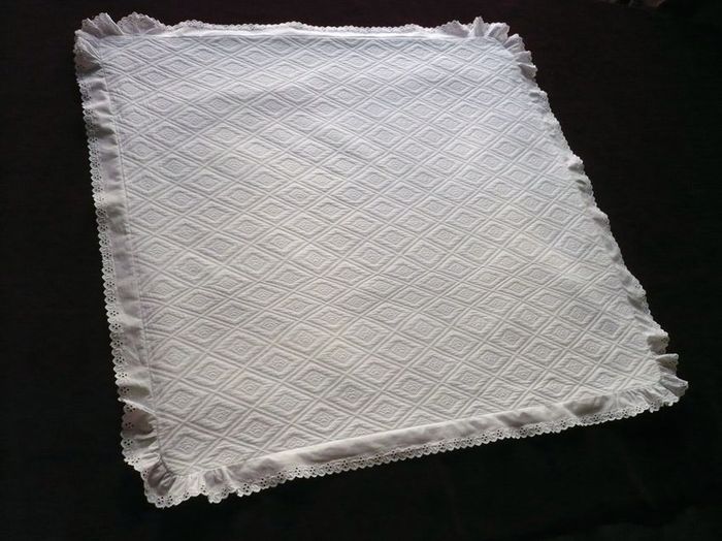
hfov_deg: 52.7
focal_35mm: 35
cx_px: 361
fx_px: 730
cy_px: 270
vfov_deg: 40.7
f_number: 2.8
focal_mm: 5.8
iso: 400
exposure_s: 1/640
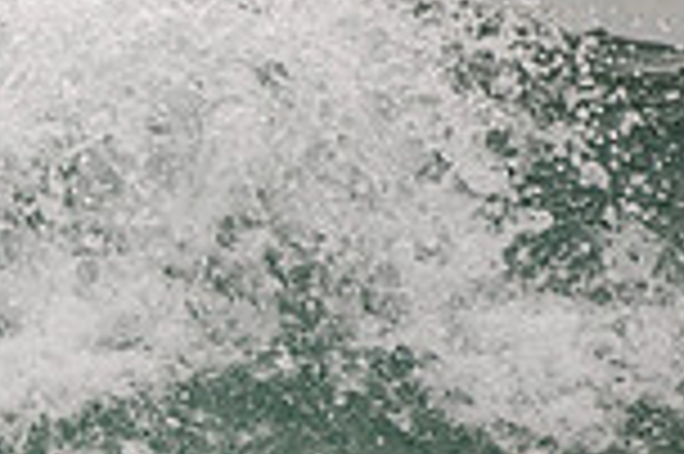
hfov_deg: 1.1
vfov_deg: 0.7
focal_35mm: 1907
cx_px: -558
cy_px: 488
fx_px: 36194
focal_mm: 500
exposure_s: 1/640
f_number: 5.6
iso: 280
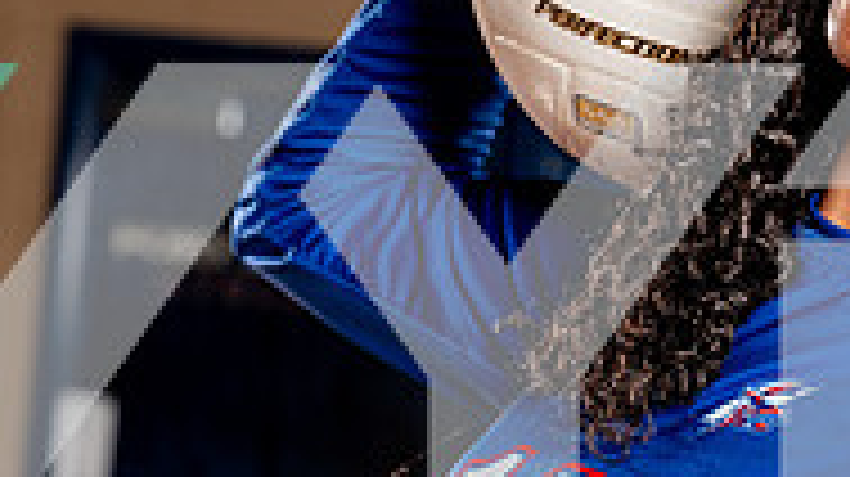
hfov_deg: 9.7
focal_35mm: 222
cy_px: 304
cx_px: 693
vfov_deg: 5.5
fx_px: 5000
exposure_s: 1/250
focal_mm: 69
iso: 200
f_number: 5.6
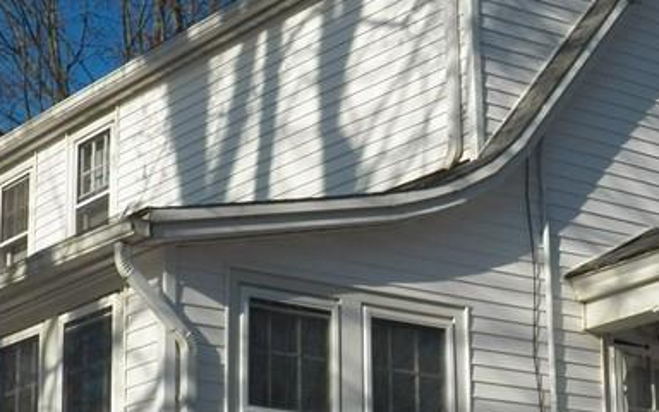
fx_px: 1778
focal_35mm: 99
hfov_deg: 21.0
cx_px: 394
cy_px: 330
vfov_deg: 13.2
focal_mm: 6.3
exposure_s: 1/1600
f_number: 4
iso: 125
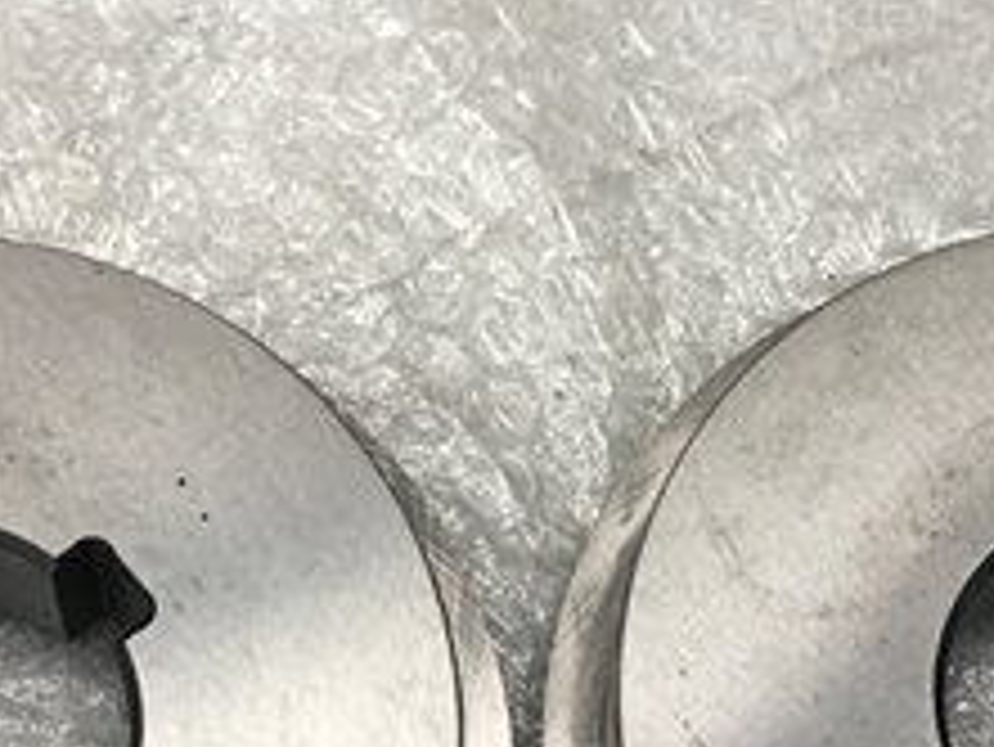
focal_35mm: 84
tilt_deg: -71.8
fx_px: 2413
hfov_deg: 23.3
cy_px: 752
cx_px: 459
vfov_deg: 17.2
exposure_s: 1/30
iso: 32
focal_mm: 4.15
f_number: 2.2
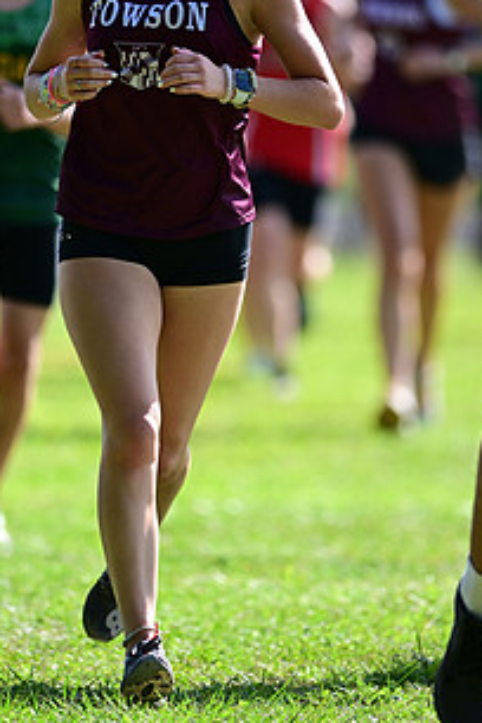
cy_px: 272
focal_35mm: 568
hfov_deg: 2.4
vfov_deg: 3.6
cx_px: 200
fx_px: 11406
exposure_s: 1/2500
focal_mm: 300
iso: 400
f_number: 2.8
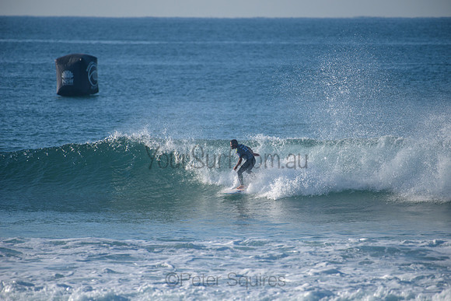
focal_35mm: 500
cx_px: 226
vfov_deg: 2.8
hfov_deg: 4.1
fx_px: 6265
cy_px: 150
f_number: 5.6
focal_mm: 500
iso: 200
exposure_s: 1/2000
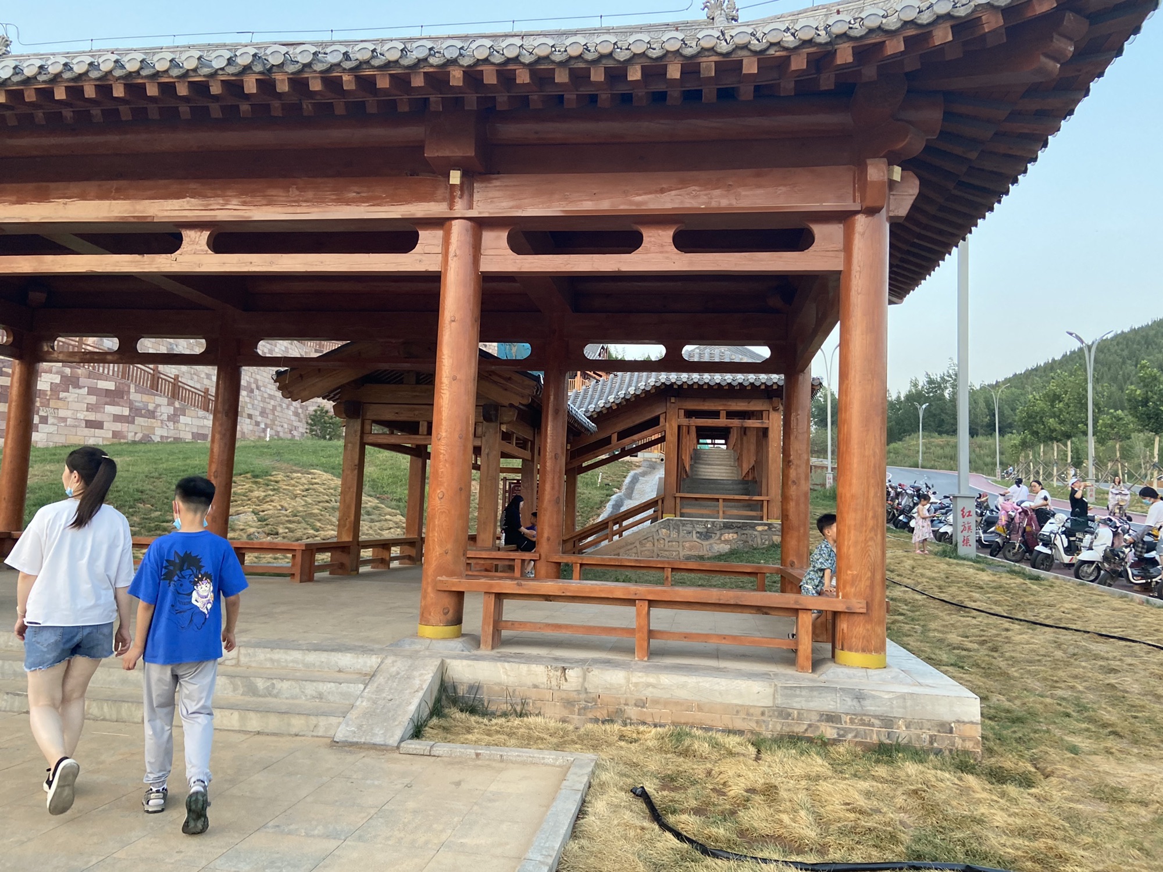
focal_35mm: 26
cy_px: 436
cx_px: 582
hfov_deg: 67.3
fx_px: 874
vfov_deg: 53.1
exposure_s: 1/120
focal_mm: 4.25
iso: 125
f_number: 1.8
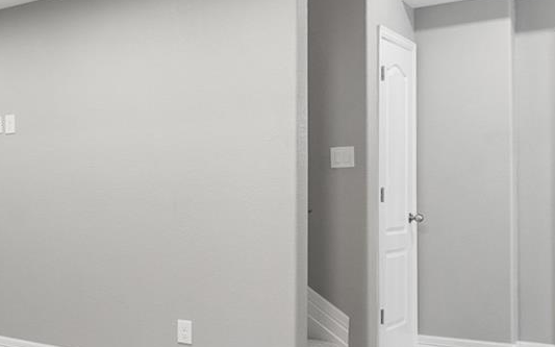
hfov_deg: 33.7
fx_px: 741
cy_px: 192
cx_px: -104
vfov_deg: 26.3
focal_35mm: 49
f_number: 8
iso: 200
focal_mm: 16
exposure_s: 1
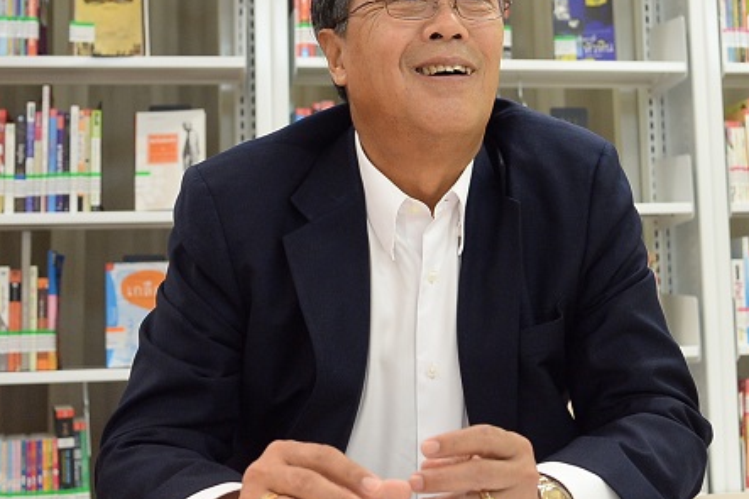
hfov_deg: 31.9
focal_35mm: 63
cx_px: 431
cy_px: 162
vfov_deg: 21.5
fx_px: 1310
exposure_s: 1/125
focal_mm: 31
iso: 1600
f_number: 4
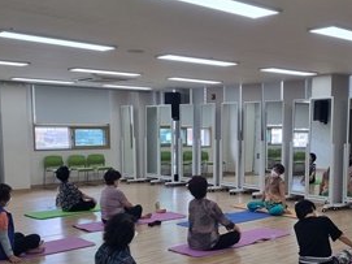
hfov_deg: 39.3
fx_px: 488
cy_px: 176
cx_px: 226
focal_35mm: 48
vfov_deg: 30.0
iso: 50
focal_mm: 5.4
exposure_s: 1/144
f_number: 1.8
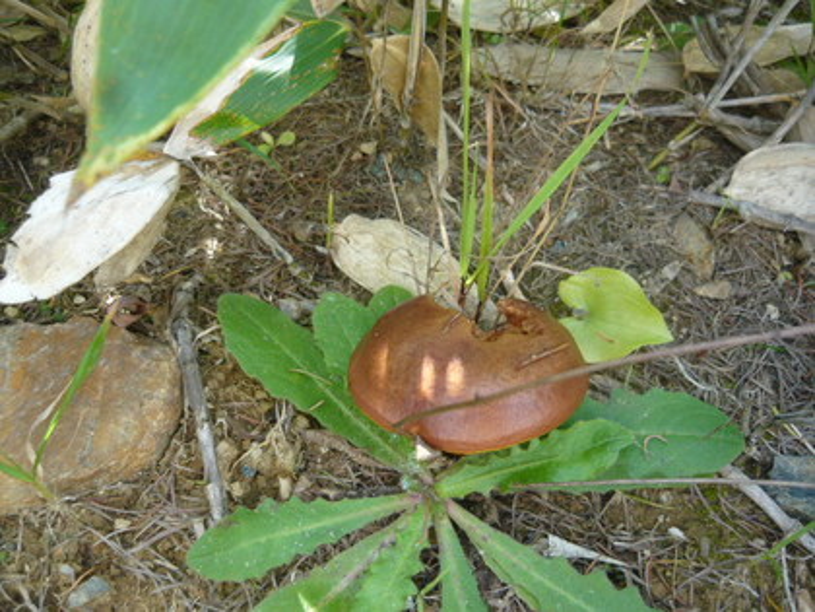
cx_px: 408
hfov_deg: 55.4
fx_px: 777
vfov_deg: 42.9
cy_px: 306
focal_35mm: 33
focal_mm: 5.5
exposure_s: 1/80
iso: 100
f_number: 2.8
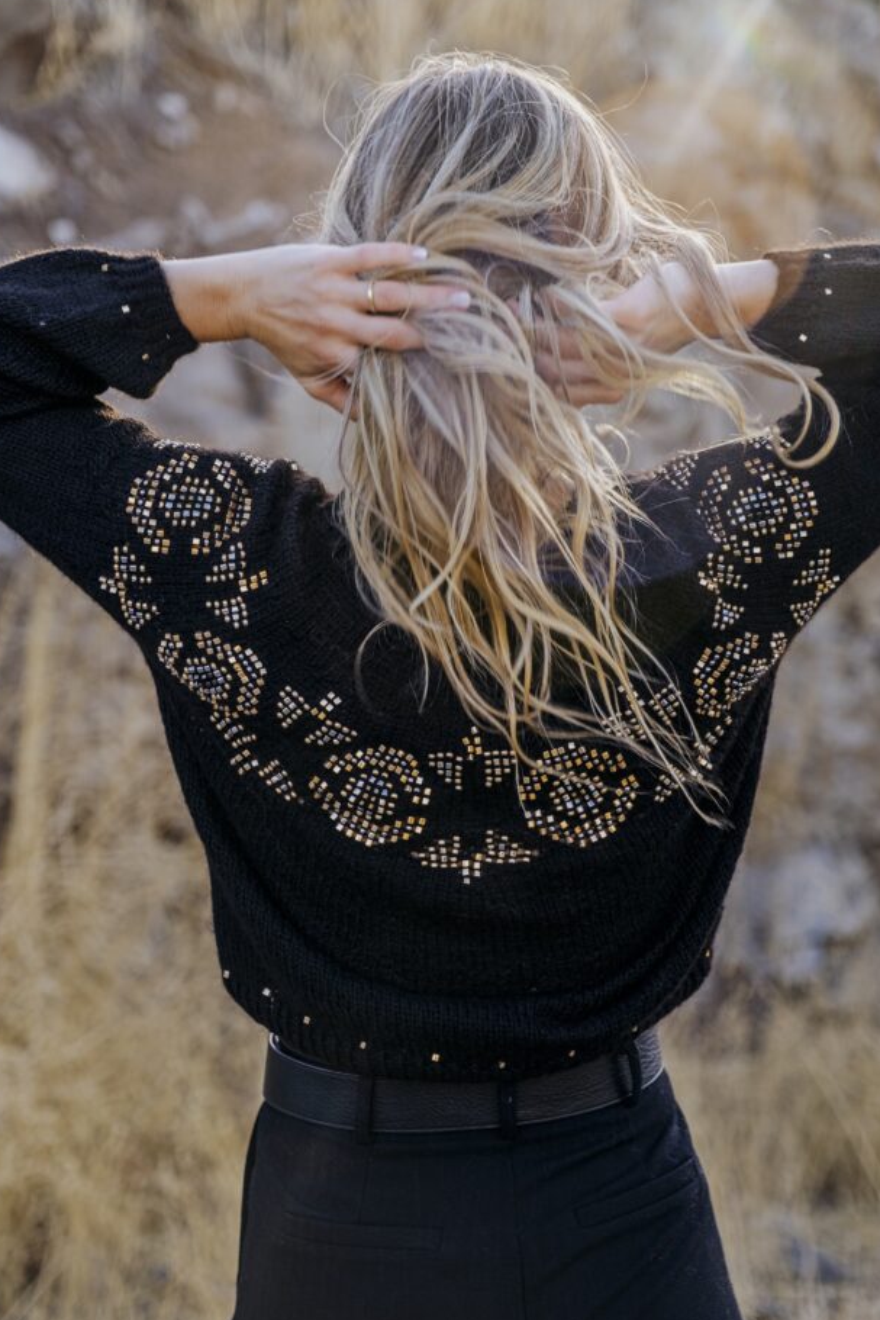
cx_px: 449
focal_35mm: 93
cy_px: 722
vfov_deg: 21.9
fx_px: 3408
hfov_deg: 14.7
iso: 200
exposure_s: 1/250
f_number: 2.8
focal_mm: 55
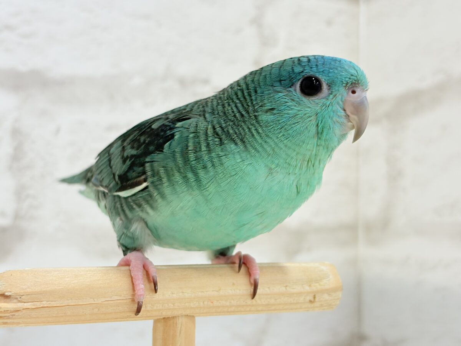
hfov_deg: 36.8
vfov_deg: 28.0
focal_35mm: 52
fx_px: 693
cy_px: 173
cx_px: 230
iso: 100
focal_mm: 5.96
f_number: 1.6
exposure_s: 1/100
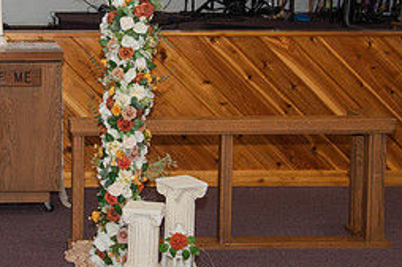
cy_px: 13
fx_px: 1015
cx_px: 5
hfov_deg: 21.6
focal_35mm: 91
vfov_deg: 14.8
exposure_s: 1/200
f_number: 4
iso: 1000
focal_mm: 35
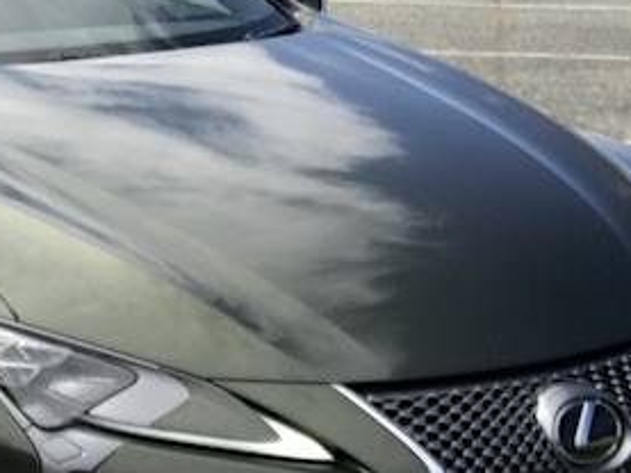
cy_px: -7
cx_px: -23
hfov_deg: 18.3
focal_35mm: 104
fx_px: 1897
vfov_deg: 14.0
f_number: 2.2
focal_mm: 2.87
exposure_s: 1/653
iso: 25
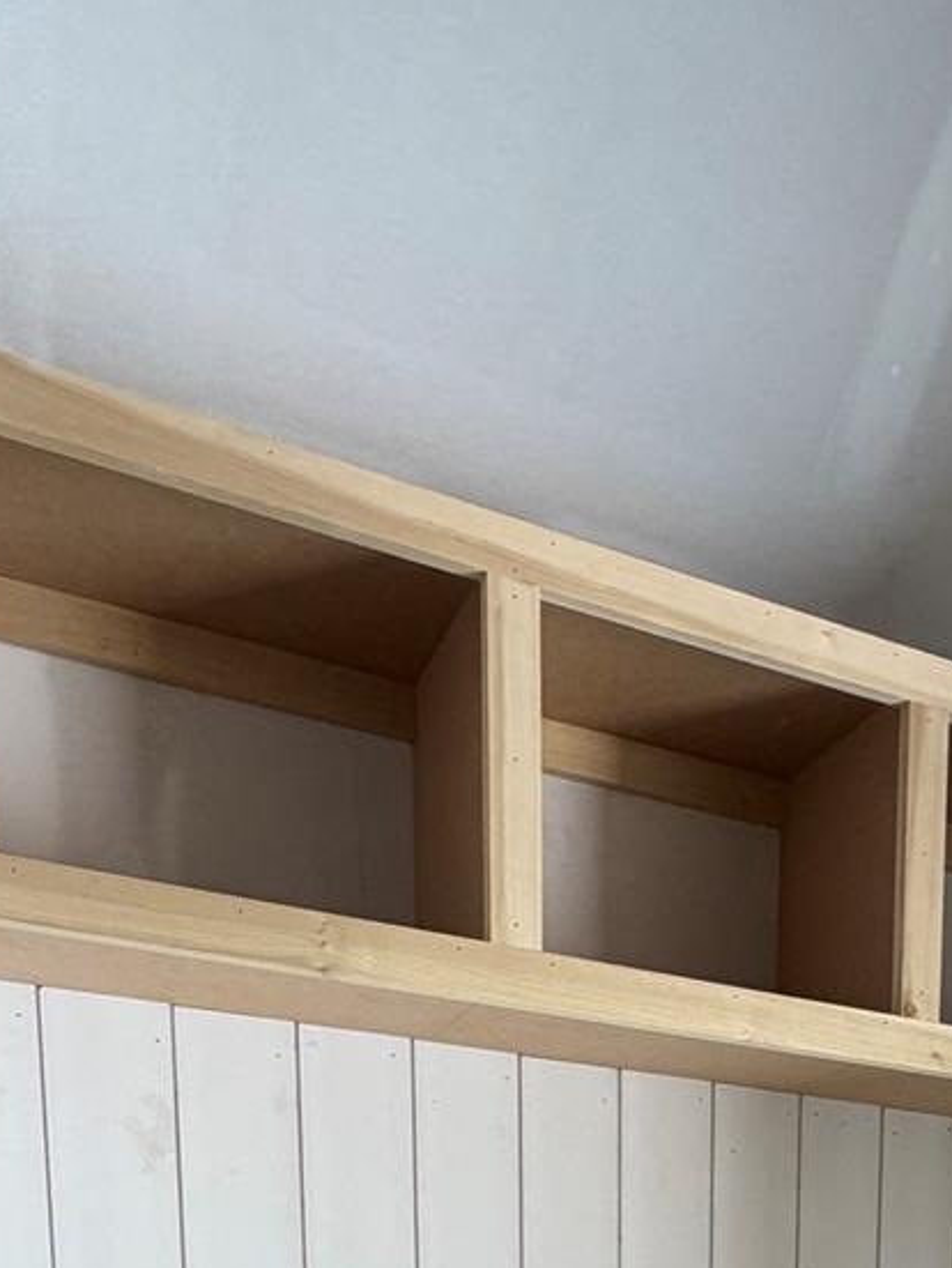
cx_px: 745
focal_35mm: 39
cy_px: 1650
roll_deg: -1.5
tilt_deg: -7.9
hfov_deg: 35.8
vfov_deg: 34.1
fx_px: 1428
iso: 160
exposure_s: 1/121
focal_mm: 2.22
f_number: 2.2
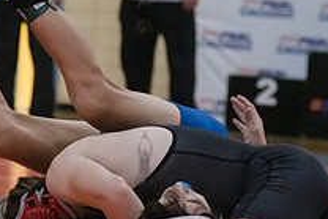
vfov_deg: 6.2
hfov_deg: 9.2
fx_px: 2033
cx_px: 144
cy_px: 158
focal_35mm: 223
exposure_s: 1/400
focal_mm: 80
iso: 8000
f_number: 3.2
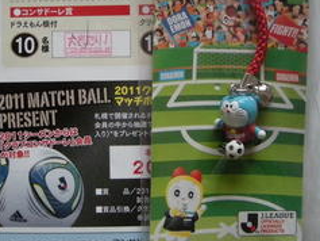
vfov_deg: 23.5
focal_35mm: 62
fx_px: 573
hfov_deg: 31.2
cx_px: 150
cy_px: 66
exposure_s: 1/31.2
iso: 400
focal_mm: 5.7
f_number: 2.8
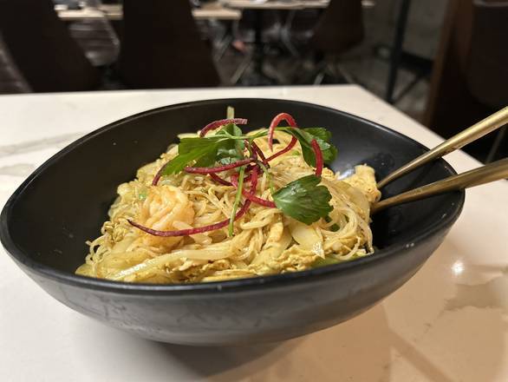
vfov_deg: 53.1
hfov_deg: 67.3
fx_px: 382
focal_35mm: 26
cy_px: 191
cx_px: 254
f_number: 1.5
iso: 400
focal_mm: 5.7
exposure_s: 1/60
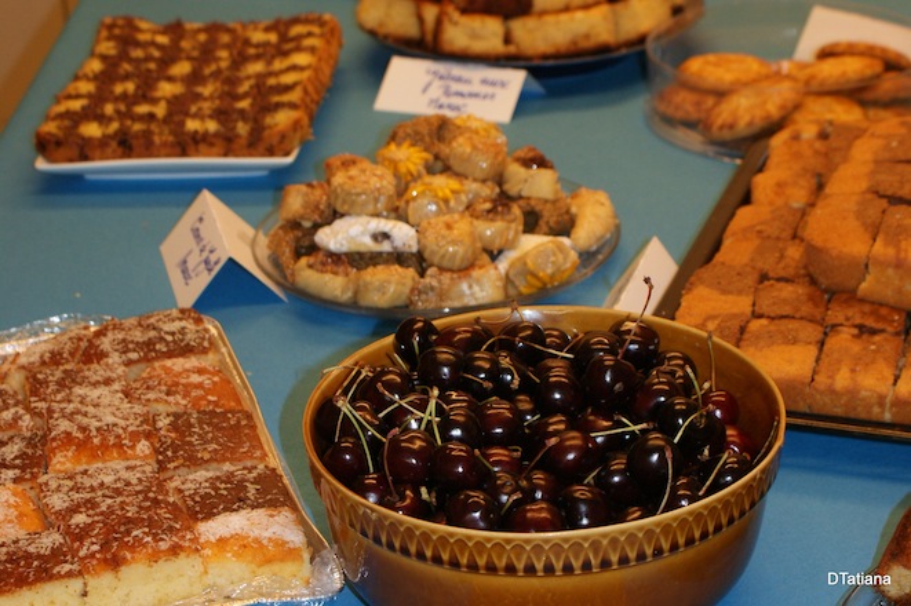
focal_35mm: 52
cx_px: 456
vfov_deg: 25.7
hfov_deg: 37.9
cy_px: 303
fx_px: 1328
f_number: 5.6
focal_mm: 35
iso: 400
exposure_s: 1/60
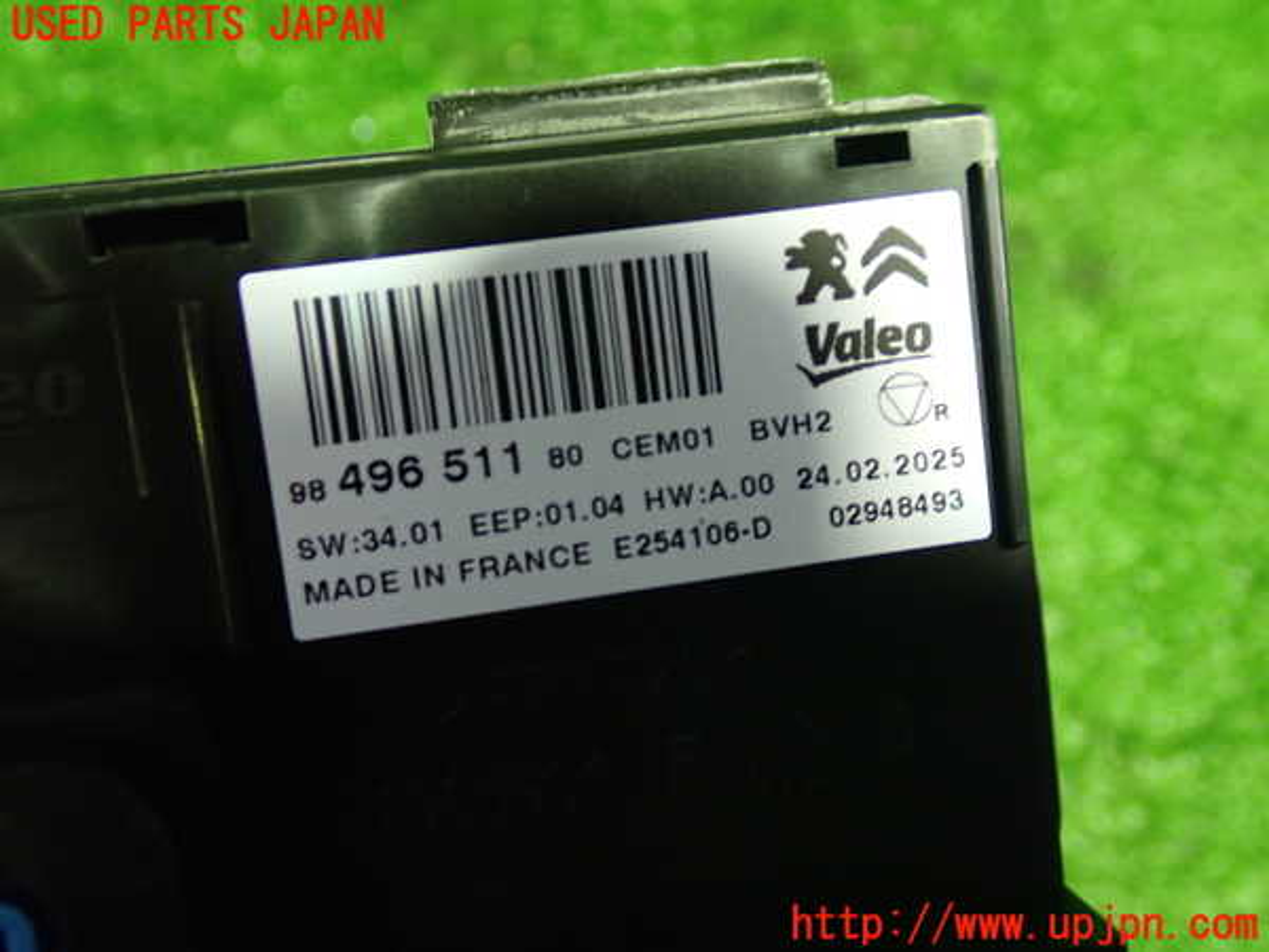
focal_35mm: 41
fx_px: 1503
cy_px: 476
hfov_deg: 45.8
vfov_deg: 35.1
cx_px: 634
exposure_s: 1/30
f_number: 2.8
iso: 800
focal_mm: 7.31
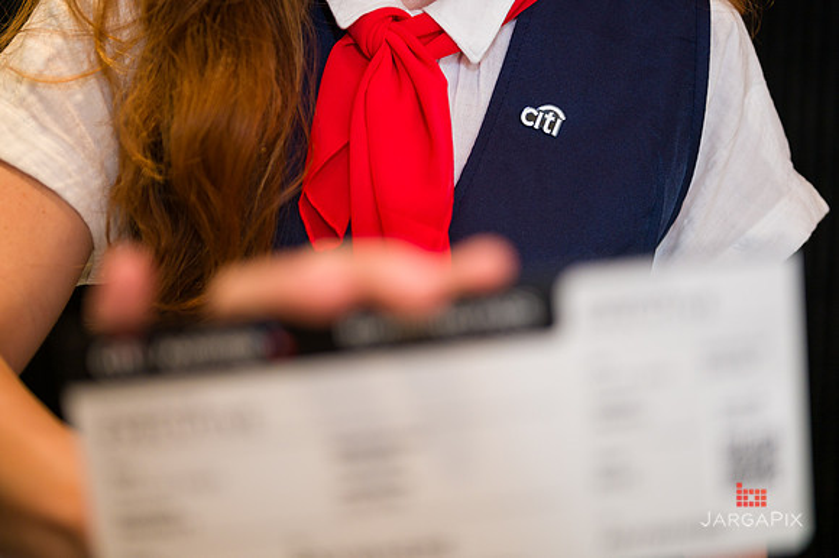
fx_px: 1304
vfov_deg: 24.2
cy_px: 279
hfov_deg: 35.7
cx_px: 420
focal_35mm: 56
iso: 640
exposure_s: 1/200
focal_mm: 56
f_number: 3.2
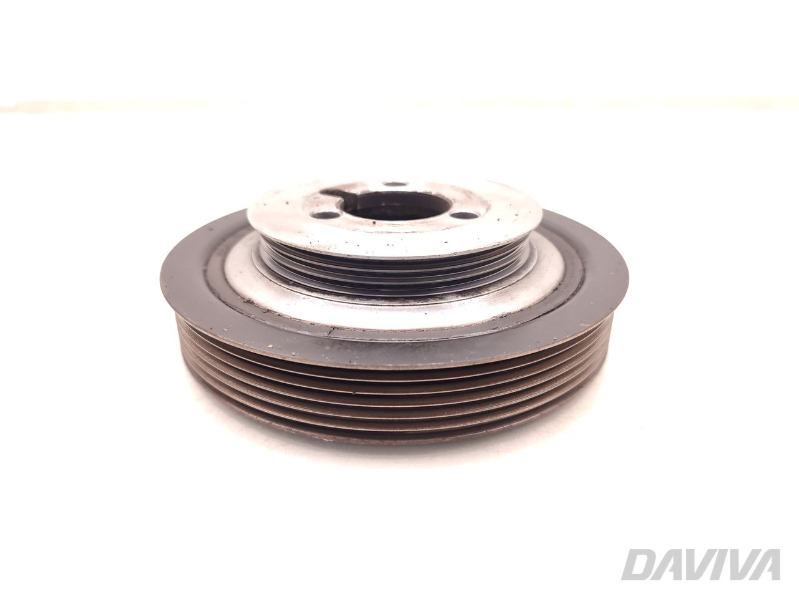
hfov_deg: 71.6
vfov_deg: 56.8
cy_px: 300
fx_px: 554
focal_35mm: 24
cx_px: 400
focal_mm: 5.89
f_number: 1.89
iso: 160
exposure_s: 1/80
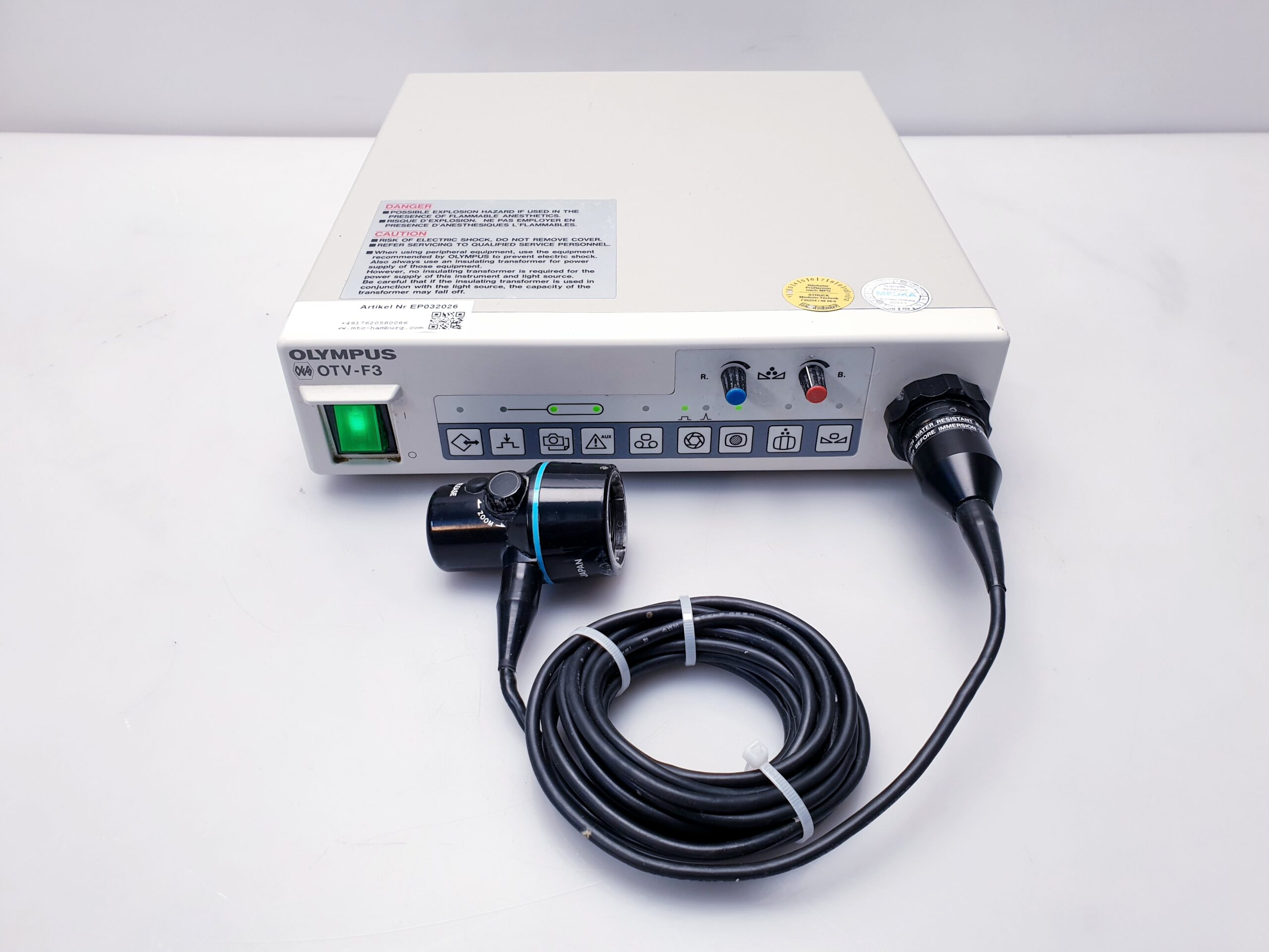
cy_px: 476
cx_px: 634
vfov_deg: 53.1
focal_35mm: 26
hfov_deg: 67.3
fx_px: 953
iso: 64
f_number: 2.4
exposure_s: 1/50
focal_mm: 4.3
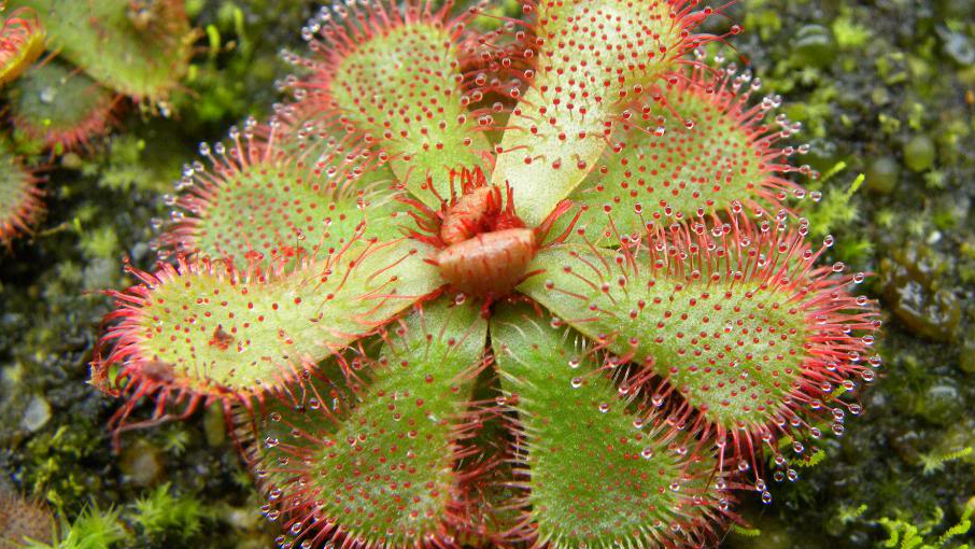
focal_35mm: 64
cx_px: 495
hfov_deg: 32.8
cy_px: 241
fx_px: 1655
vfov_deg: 18.8
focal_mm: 9.2
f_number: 3.5
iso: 171
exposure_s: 1/83
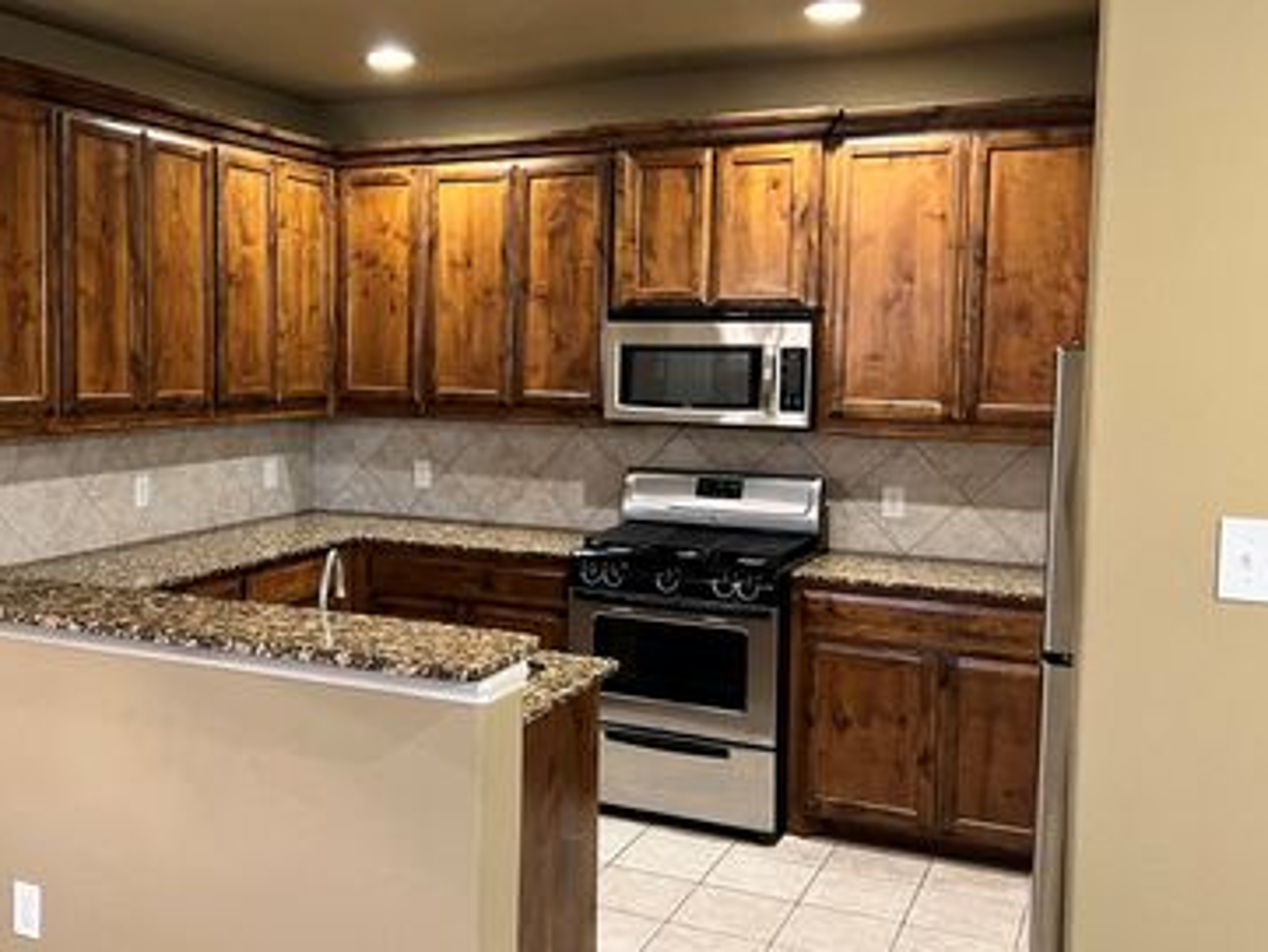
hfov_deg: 50.8
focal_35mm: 36
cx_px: 474
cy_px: 430
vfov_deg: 39.6
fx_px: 1319
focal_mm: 5.7
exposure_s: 1/60
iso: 400
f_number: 1.5
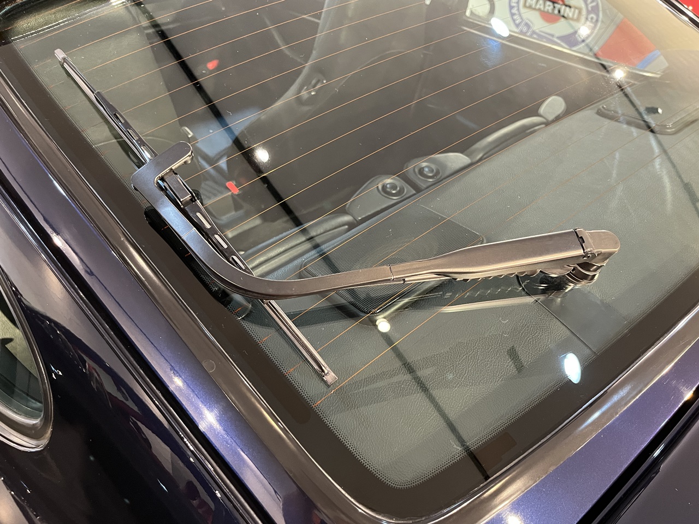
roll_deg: -2.3
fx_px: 525
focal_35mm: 26
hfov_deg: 67.3
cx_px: 350
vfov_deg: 53.1
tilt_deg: -40.4
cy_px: 262
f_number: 1.6
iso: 500
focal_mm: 5.1
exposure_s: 1/50
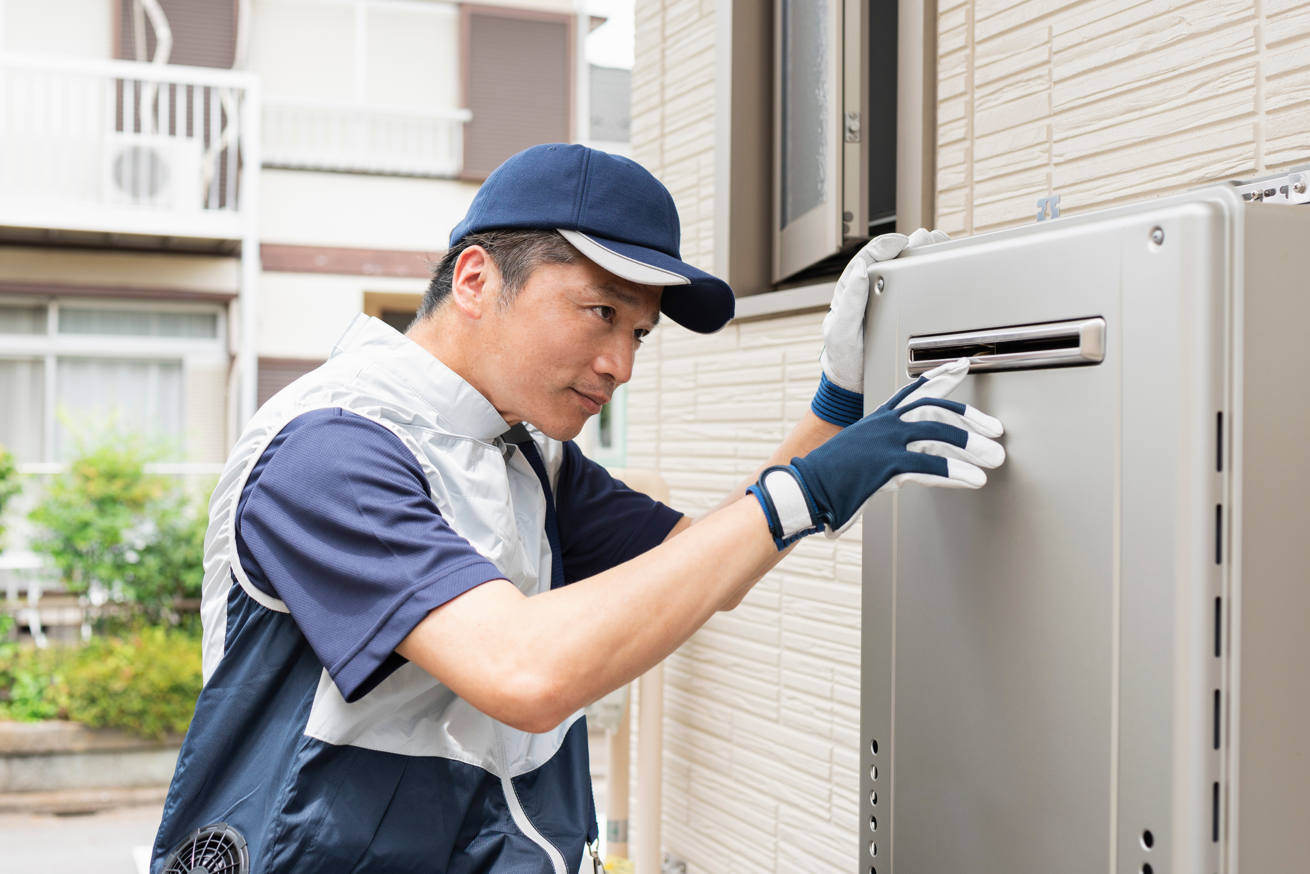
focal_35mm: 45
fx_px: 1637
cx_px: 655
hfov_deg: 43.6
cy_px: 437
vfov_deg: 29.9
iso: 320
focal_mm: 45
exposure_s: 1/640
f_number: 4.5
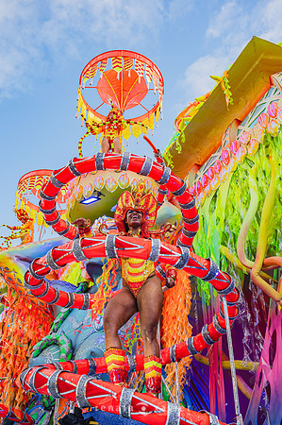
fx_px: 383
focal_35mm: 32
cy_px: 212
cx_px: 141
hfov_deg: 40.4
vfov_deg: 58.0
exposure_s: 1/1000
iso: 640
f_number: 5.6
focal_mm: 32.5
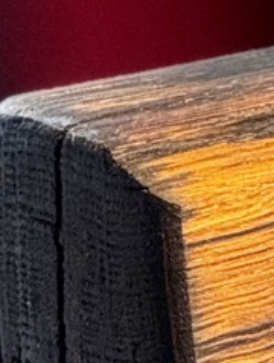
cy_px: 497
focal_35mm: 802
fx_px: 8442
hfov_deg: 1.9
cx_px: 385
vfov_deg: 2.5
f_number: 2.8
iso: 500
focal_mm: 15.66
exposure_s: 1/33
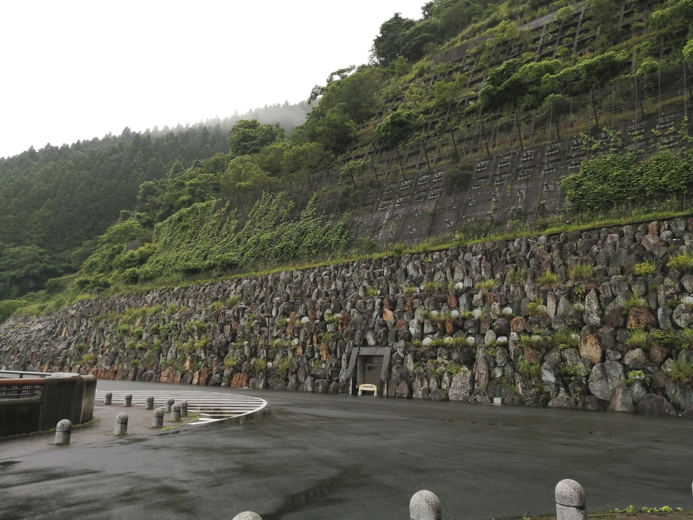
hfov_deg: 65.3
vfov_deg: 51.4
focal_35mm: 27
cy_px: 260
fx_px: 541
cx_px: 346
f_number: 1.8
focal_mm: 3.62
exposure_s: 1/481
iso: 50
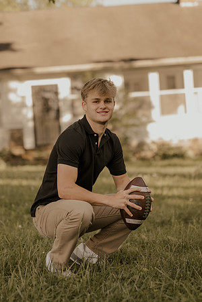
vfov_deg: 27.0
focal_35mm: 75
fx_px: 631
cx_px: 101
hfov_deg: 18.2
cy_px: 151
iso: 100
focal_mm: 50
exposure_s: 1/800
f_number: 1.8
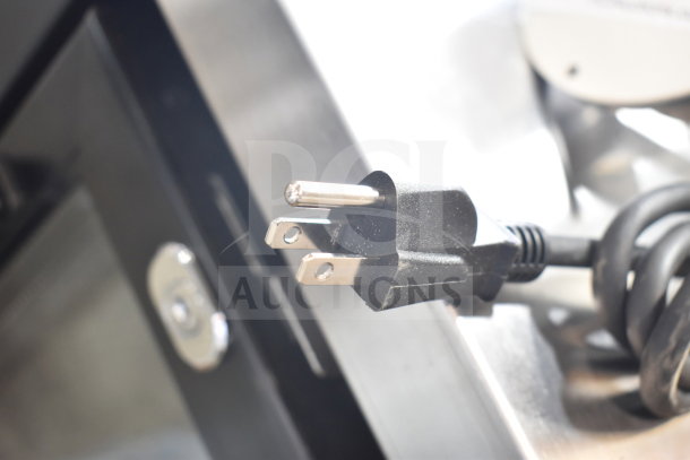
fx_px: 978
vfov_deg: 26.5
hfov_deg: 38.9
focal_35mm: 51
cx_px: 345
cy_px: 230
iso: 1000
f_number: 4.5
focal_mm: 34
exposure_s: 1/50
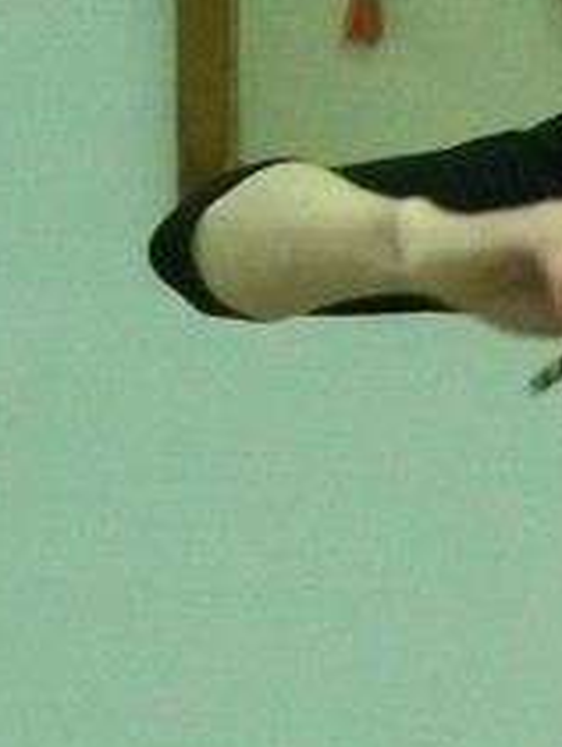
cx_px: 1263
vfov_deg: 2.7
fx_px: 15554
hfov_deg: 2.1
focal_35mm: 720
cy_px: 679
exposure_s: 1/40
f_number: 3.2
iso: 500
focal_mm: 24
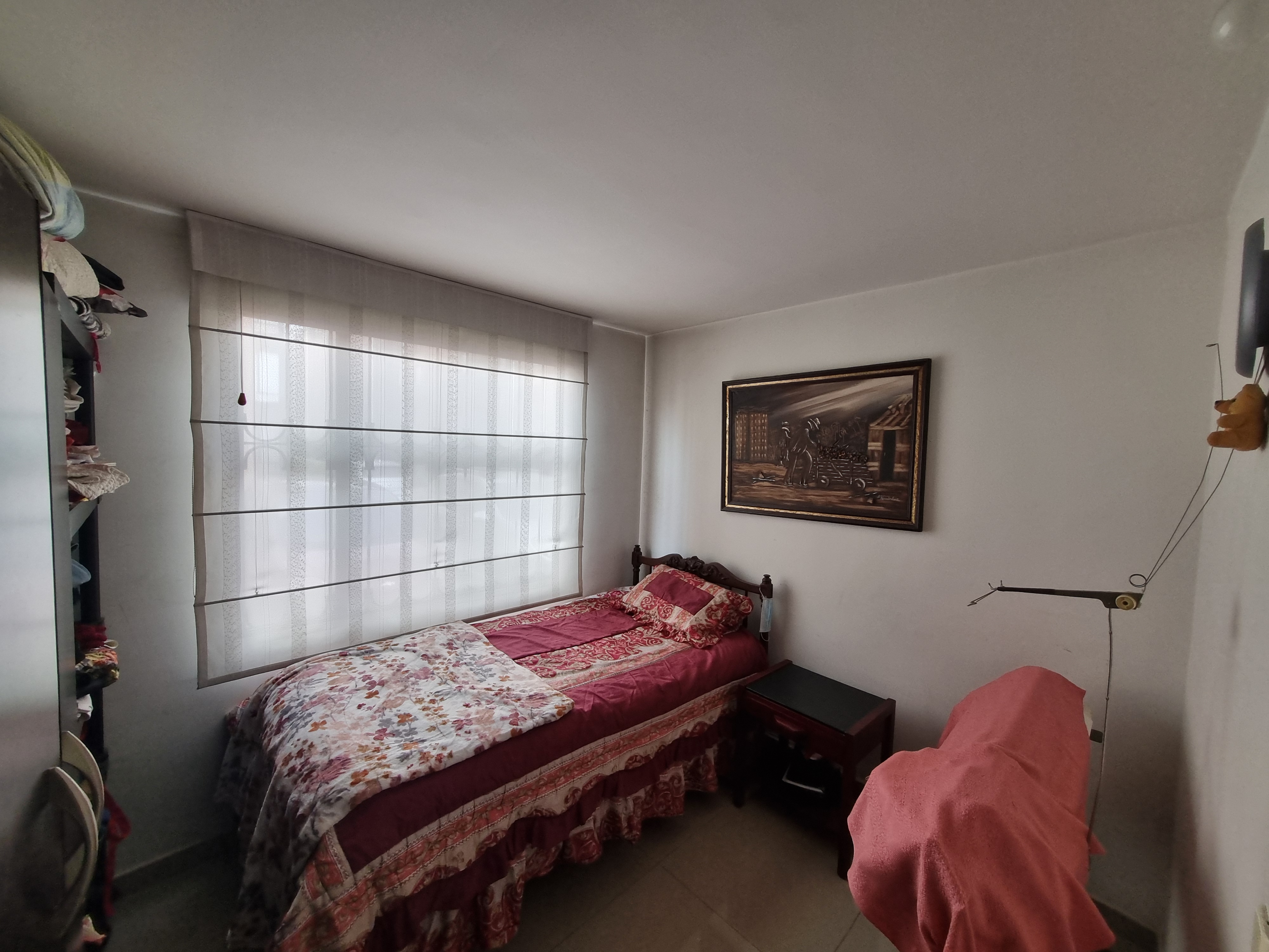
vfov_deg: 89.9
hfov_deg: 106.2
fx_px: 477
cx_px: 634
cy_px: 476
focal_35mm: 13
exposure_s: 1/60
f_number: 2.2
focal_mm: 1.74
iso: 100
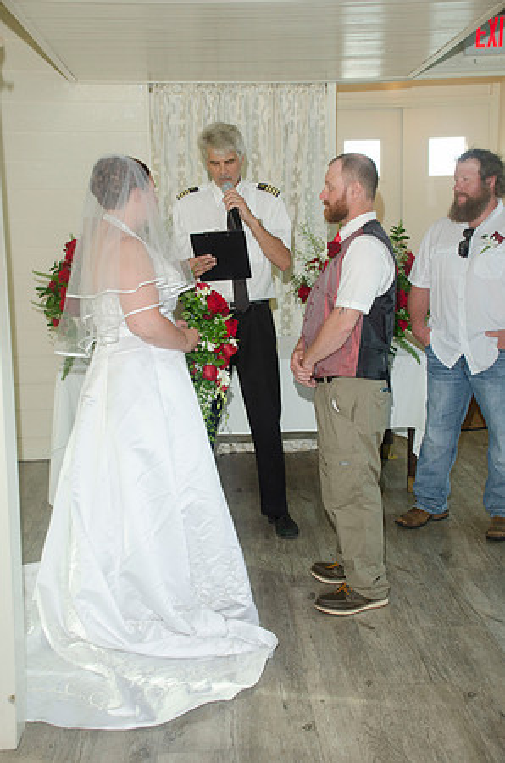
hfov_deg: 28.8
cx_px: 252
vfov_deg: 42.4
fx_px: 983
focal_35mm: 46
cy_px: 382
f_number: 5.6
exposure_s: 1/80
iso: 400
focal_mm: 31
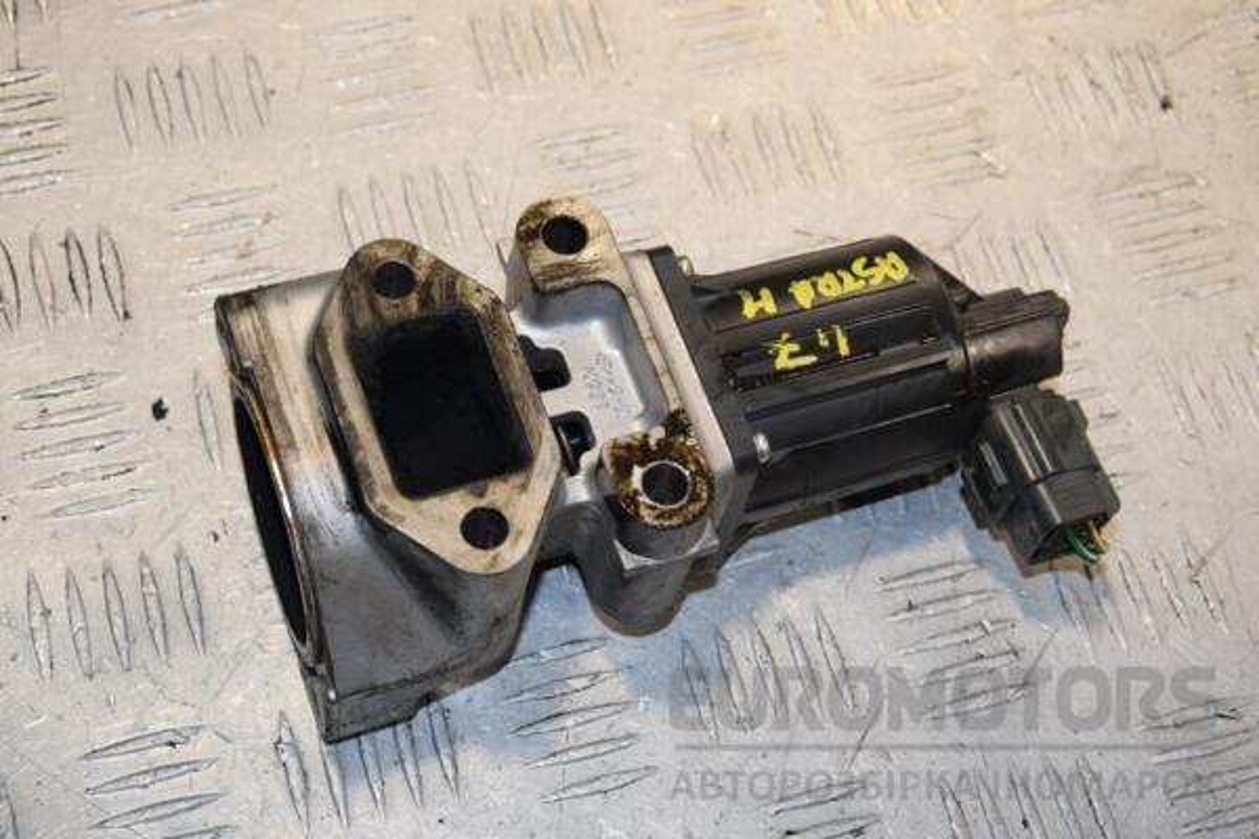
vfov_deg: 20.2
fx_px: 2360
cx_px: 630
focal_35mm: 68
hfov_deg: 29.9
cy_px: 420
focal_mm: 45
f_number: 8
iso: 800
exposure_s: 1/200
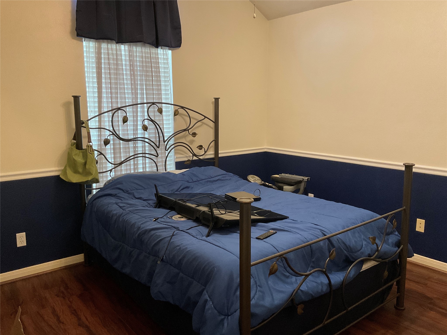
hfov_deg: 61.7
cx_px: 224
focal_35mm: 29
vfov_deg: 48.2
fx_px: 374
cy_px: 168
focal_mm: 3
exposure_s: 1/60
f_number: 1.8
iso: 200
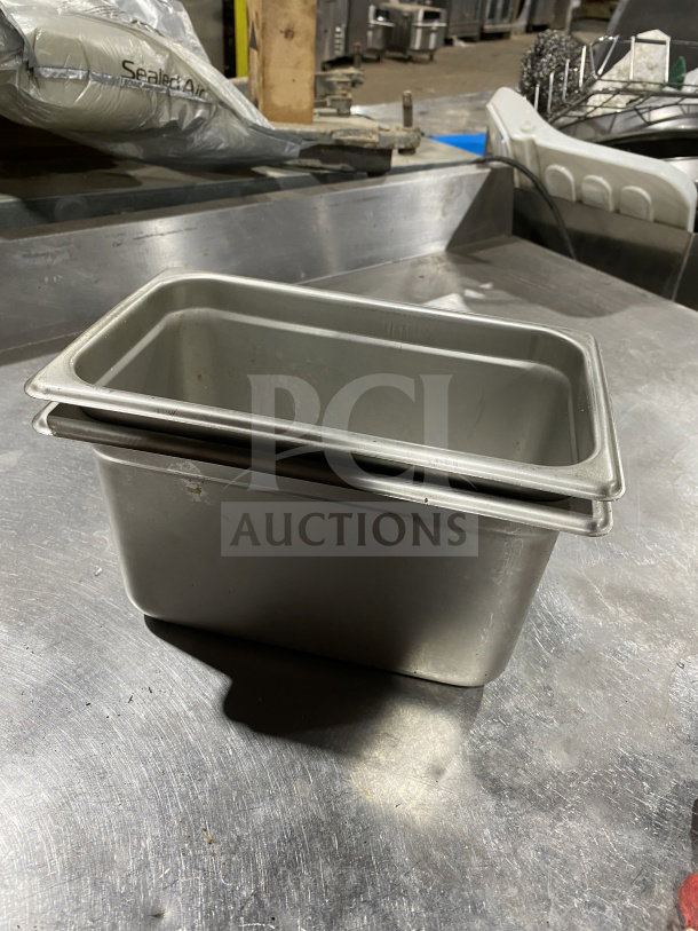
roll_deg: -6.4
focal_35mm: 26
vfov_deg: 67.3
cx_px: 349
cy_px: 466
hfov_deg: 53.1
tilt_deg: -36.4
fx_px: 699
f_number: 1.8
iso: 200
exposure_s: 1/60
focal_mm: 4.25
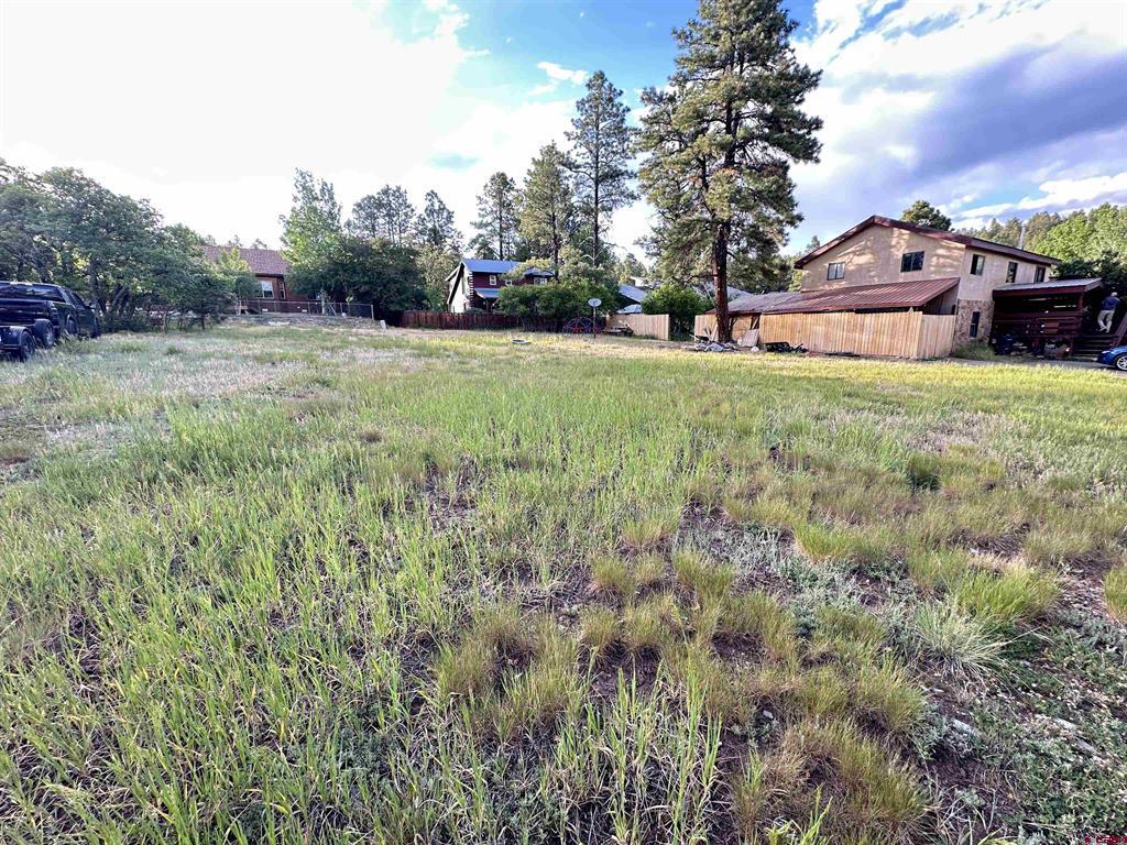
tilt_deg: -10.7
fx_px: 456
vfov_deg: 85.7
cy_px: 422
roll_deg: +0.7
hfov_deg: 102.1
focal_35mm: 14
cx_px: 564
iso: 64
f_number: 2.2
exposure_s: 1/99
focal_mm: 2.22
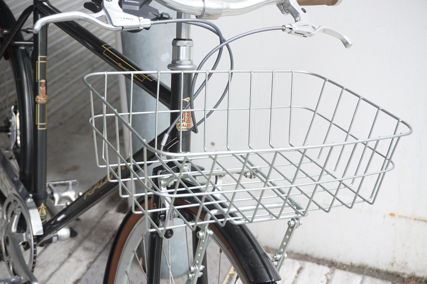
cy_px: 142
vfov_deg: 23.7
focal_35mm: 57
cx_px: 214
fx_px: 675
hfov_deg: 35.1
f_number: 5.6
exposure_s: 1/40
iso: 200
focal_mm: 38
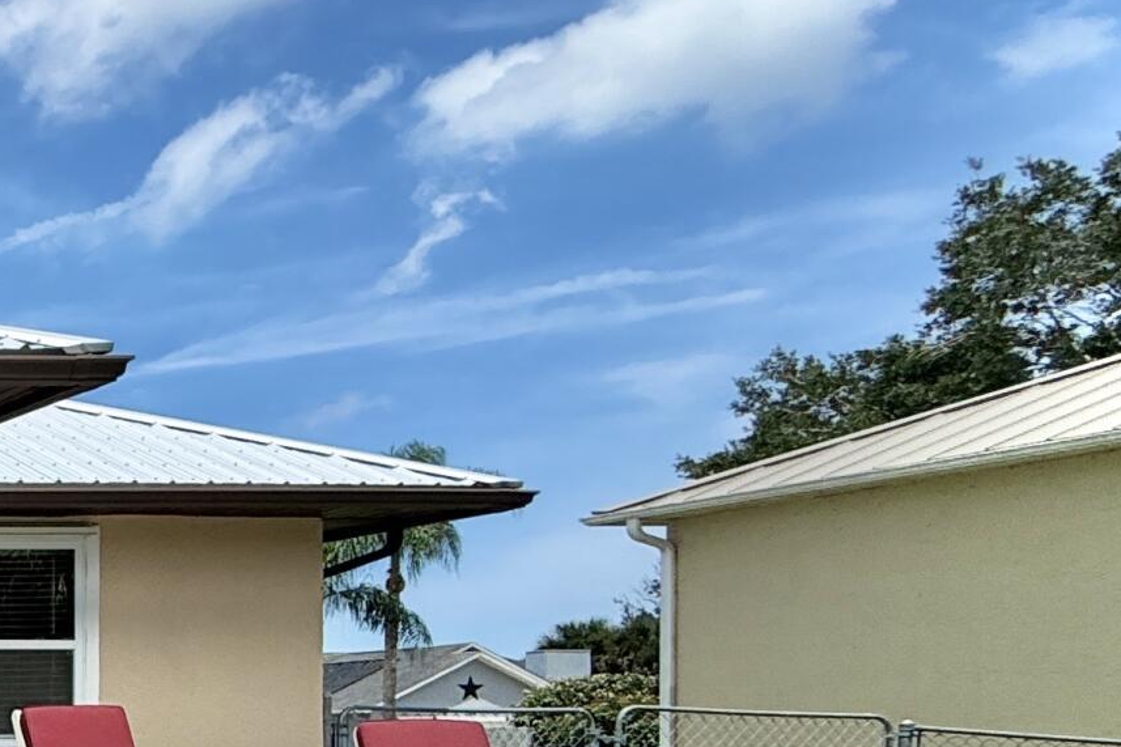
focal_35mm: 51
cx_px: -828
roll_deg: +0.0
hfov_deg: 23.3
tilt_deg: -0.5
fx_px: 1588
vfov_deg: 25.1
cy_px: 765
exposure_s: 1/1613
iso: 32
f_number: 2.2
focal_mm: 2.22
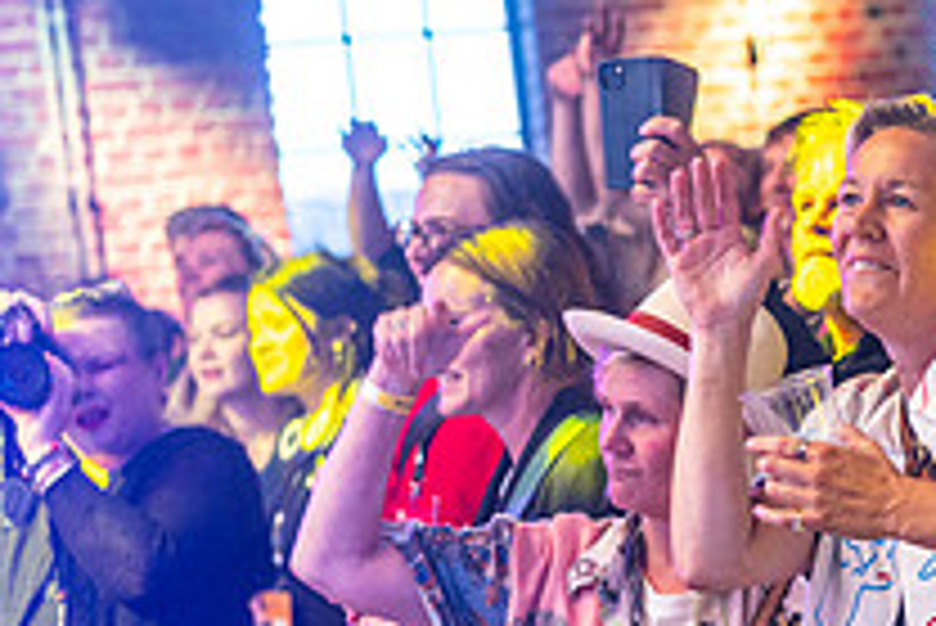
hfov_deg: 16.1
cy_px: 348
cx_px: 995
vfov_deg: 11.1
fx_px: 3226
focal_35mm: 124
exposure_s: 1/200
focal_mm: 35
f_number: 1.4
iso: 500
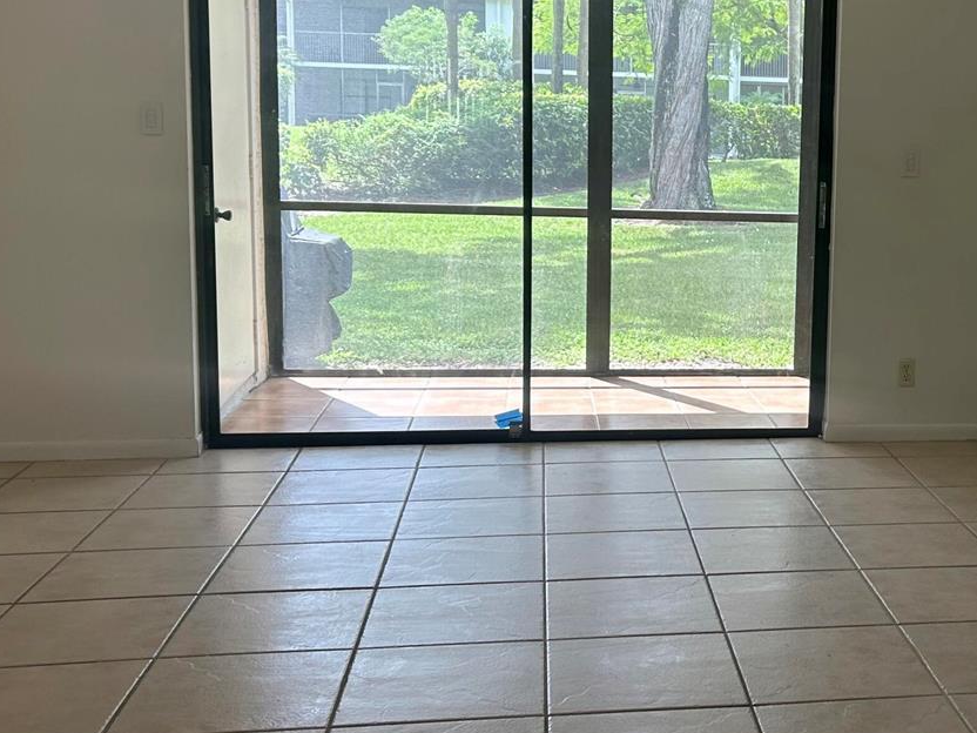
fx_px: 1411
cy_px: 290
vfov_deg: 29.0
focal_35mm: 50
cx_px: 797
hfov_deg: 36.7
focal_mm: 5.7
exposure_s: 1/327
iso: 50
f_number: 1.5
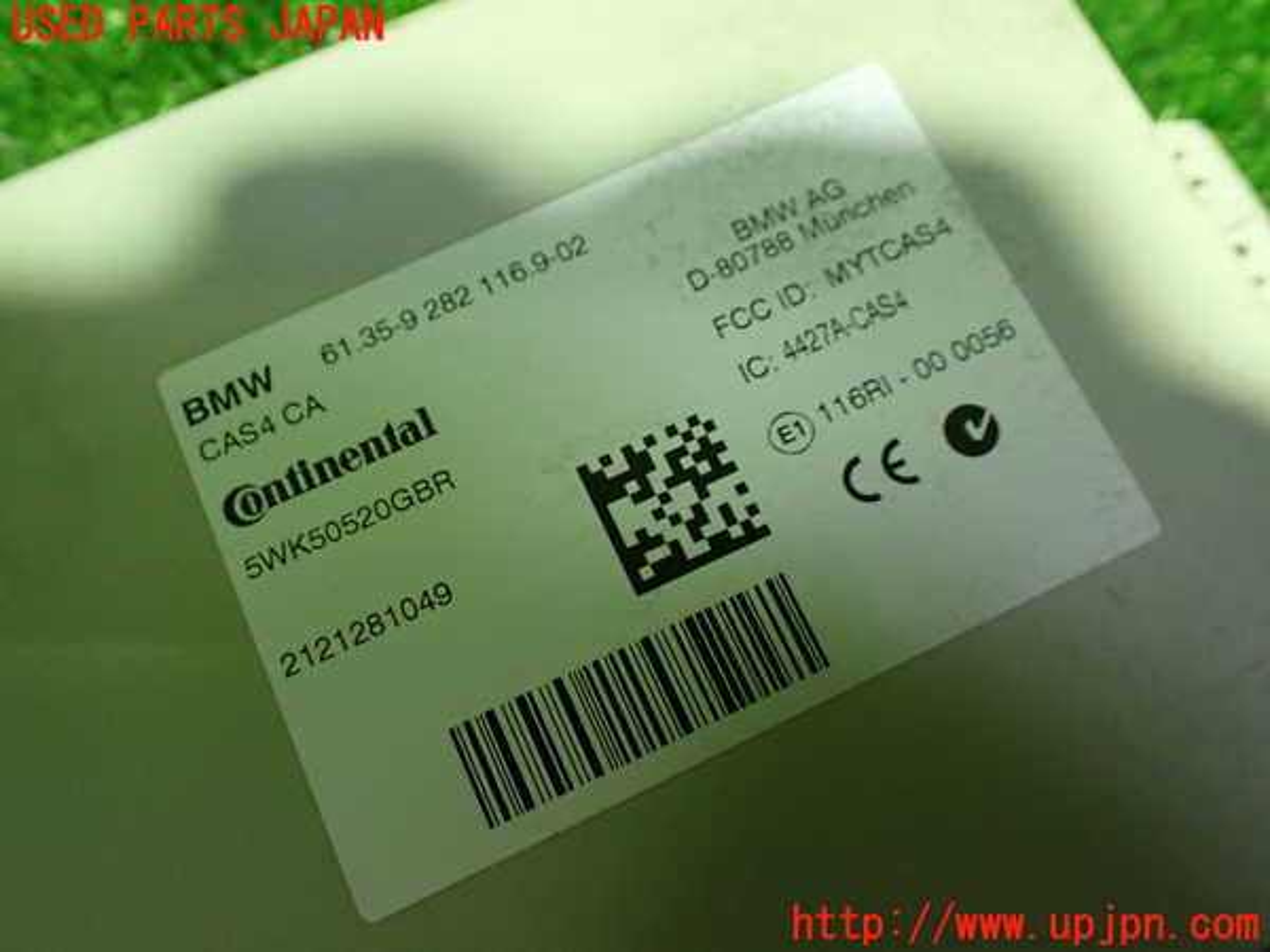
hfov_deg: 60.0
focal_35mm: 30
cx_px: 635
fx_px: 1101
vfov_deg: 46.8
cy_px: 476
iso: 800
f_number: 2.3
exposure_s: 1/100
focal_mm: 5.4
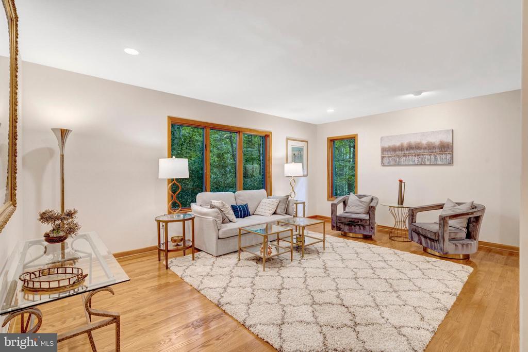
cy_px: 176
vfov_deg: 73.8
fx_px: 235
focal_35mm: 16
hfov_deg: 96.7
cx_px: 264
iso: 1250
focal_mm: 16
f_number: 8
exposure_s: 1/25
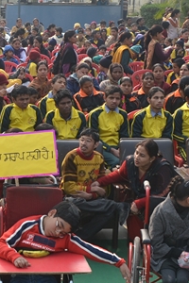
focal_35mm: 80
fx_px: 630
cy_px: 140
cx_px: -24
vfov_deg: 25.4
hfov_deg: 16.5
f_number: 5.6
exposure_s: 1/125
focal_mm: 20
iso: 100
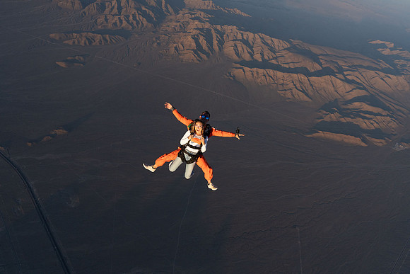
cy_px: 137
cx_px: 205
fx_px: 273
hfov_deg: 73.7
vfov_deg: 53.2
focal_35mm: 24
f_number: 8
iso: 1250
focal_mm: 24
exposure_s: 1/2000
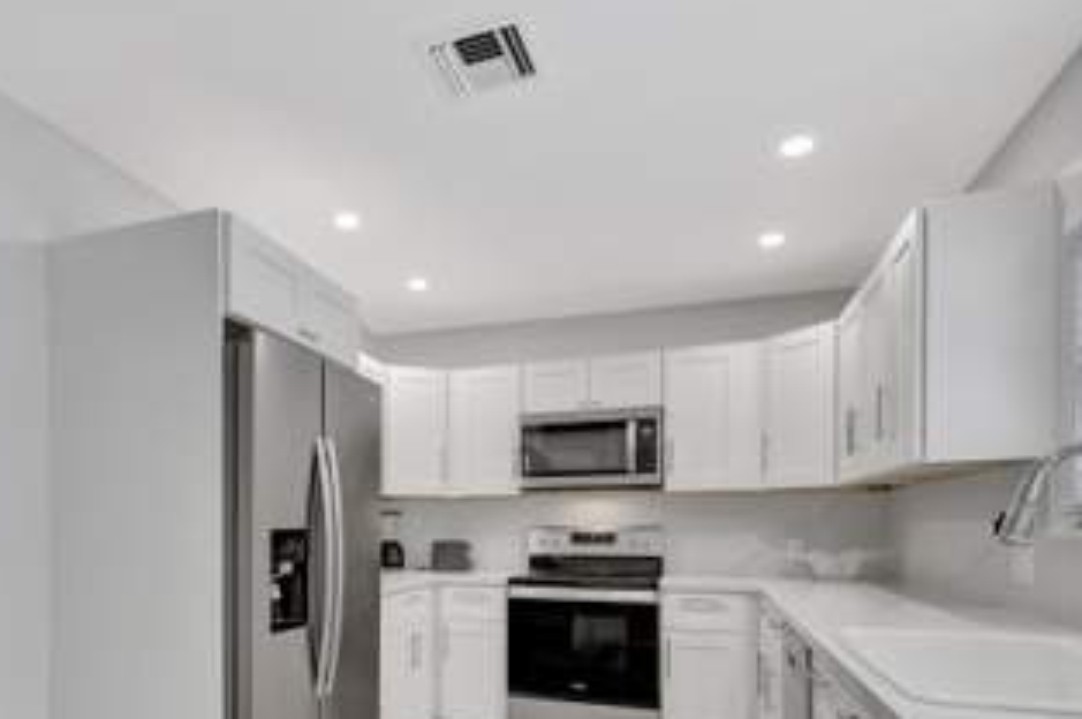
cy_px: 538
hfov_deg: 74.7
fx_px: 691
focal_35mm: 23
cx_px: 398
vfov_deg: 52.6
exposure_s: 1/15
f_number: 8
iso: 900
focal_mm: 10
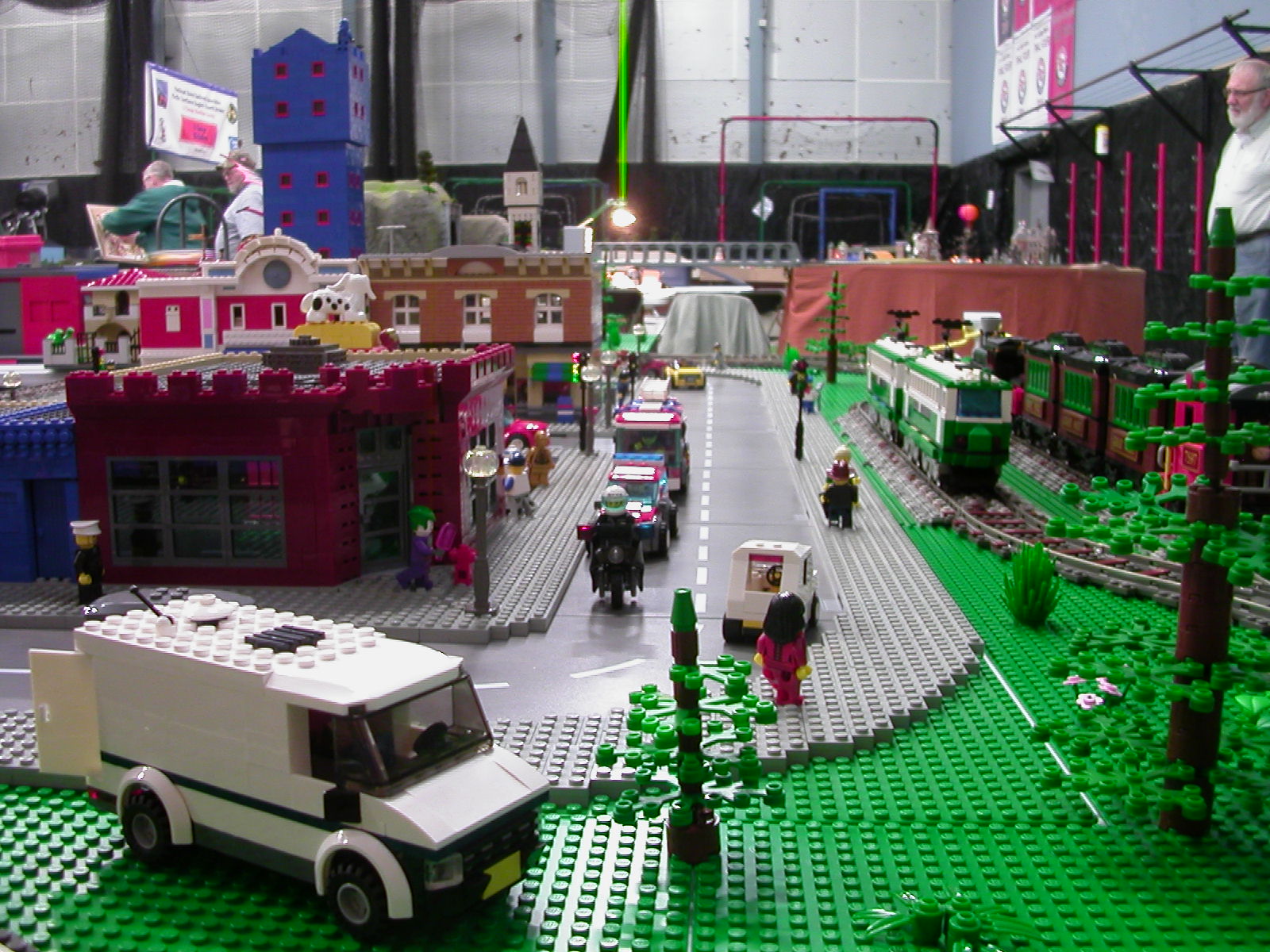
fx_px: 1357
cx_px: 635
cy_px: 476
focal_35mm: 37
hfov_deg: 50.1
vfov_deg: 38.7
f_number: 2.7
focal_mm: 5.6
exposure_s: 1/6.3
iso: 100
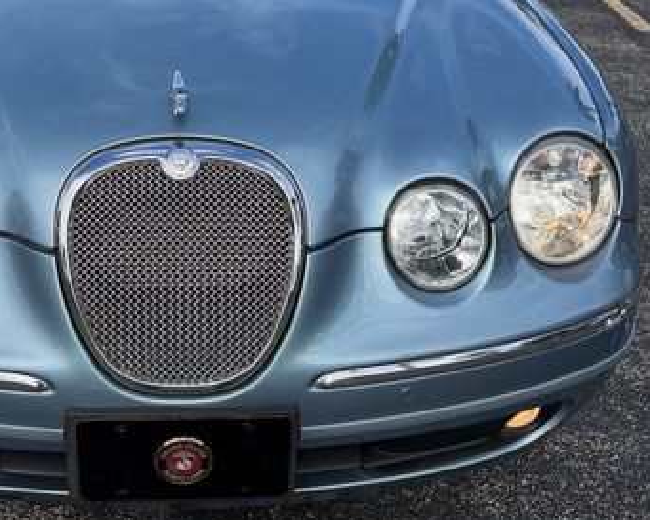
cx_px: 181
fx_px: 847
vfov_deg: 33.4
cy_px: 120
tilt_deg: -20.2
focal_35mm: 44
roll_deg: -1.5
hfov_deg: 41.1
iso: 100
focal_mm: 6.76
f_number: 1.78
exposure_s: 1/2703
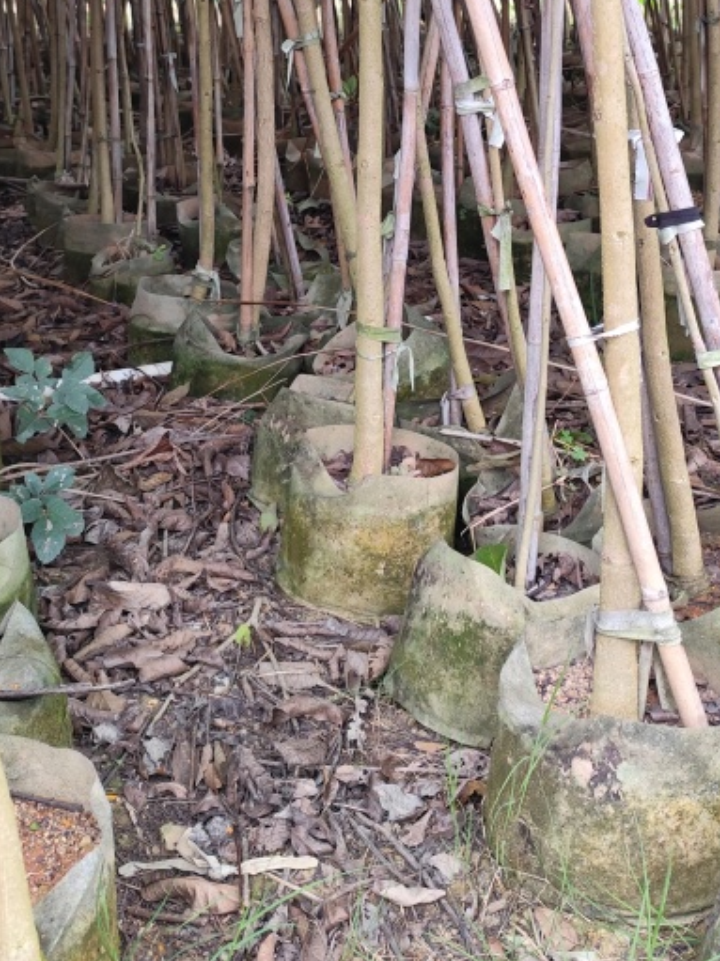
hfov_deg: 30.1
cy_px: 134
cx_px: 447
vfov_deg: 37.6
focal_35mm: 48
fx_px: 1332
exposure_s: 1/100
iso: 400
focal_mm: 6.19
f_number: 1.65
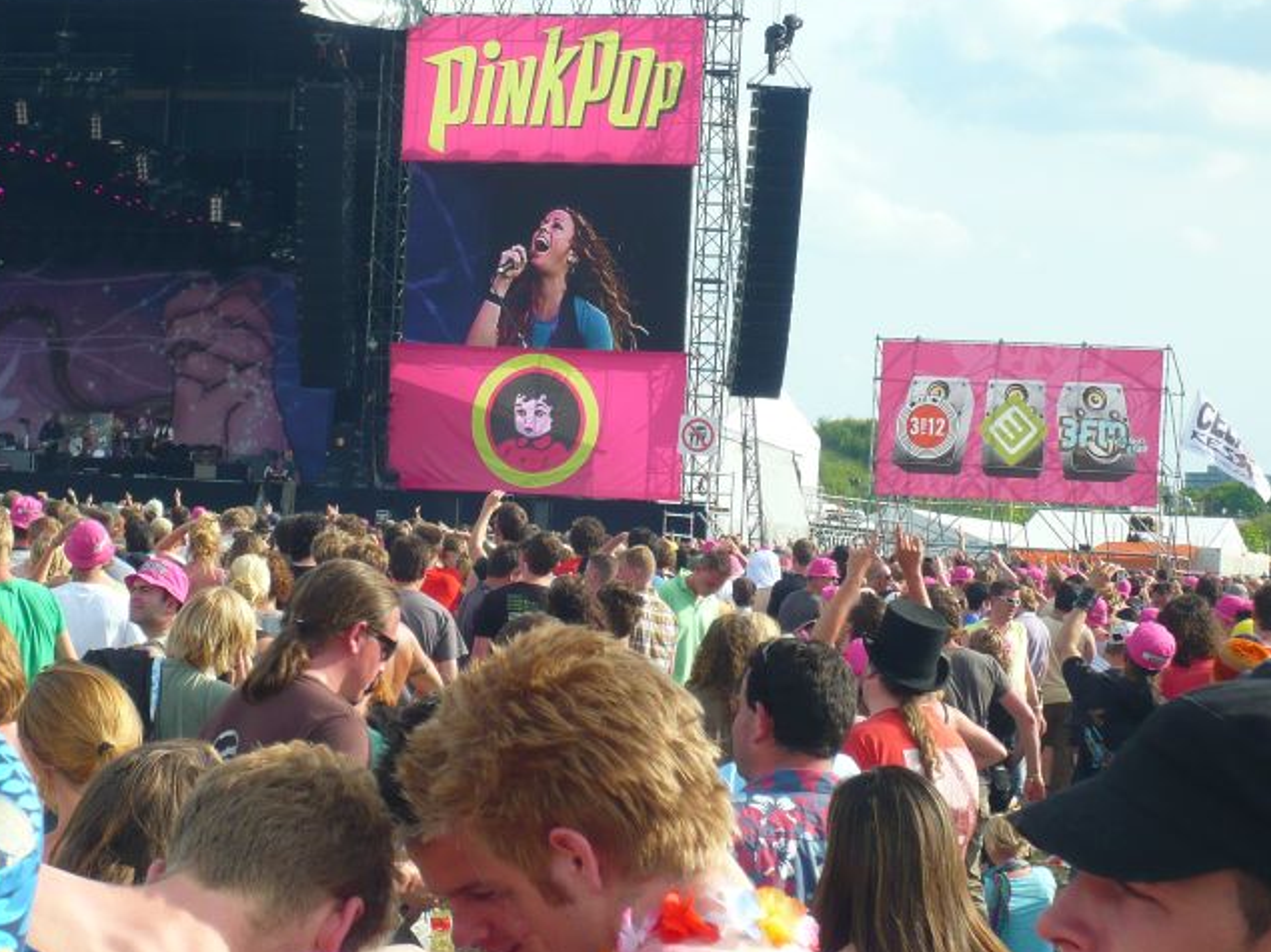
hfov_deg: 15.6
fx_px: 4625
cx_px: 518
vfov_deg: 11.8
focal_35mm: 126
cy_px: 410
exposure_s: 1/250
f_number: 5.6
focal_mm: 16.4
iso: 100
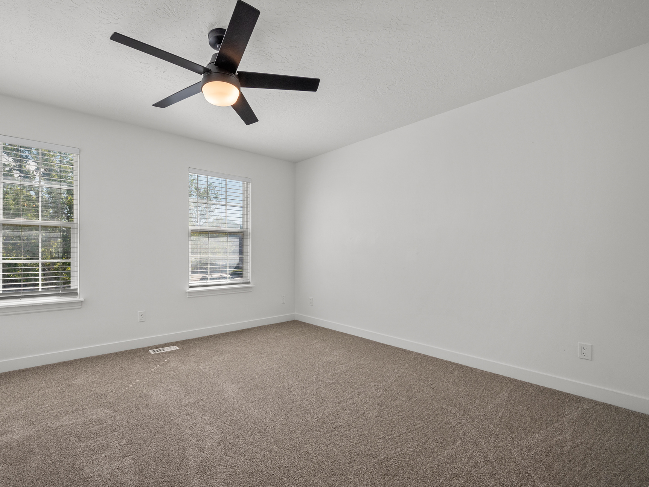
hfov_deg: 93.7
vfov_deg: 78.1
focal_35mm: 16
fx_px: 300
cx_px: 272
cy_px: 248
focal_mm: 14
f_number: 8
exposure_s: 1/20
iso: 500
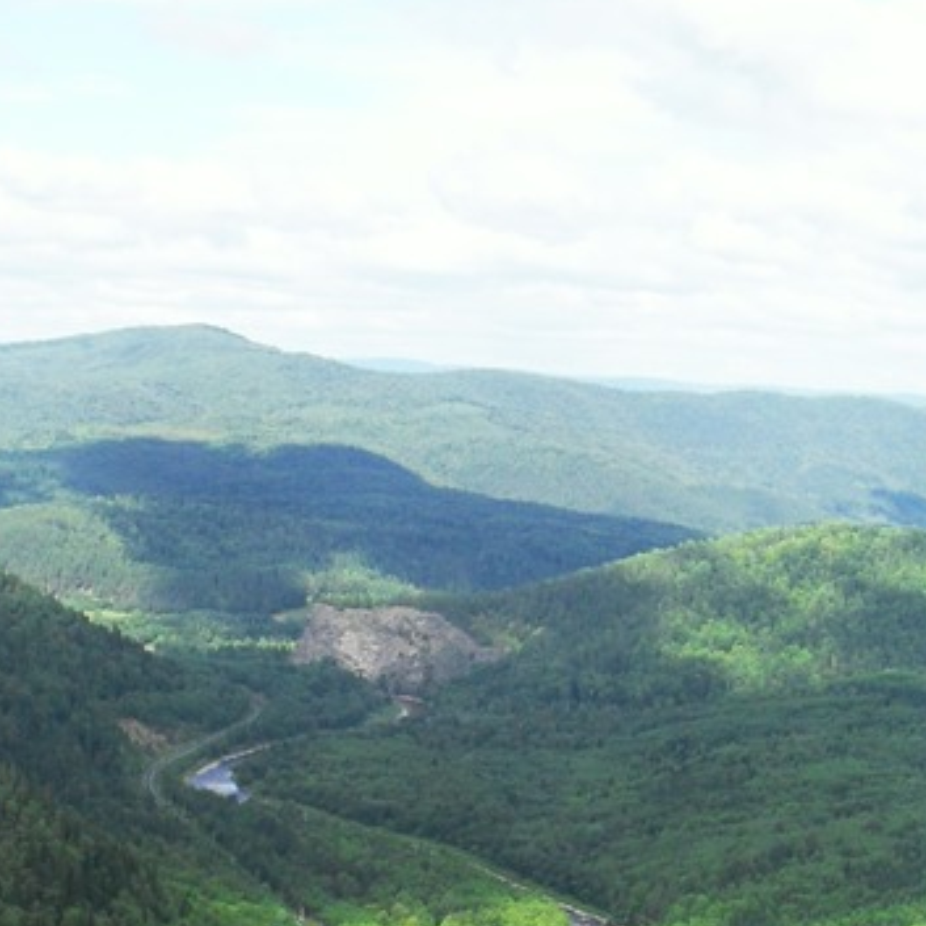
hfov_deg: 22.8
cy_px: 820
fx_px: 2300
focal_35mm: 76
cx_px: 418
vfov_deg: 22.3
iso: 80
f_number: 8.3
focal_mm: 6.3
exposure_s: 1/125
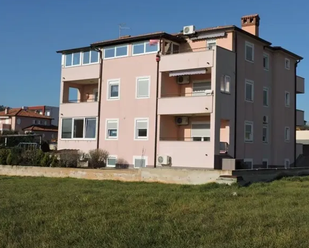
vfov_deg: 28.1
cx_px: 186
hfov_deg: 34.6
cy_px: 105
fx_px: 494
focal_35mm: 54
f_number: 4.2
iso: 100
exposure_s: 1/1250
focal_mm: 7.1
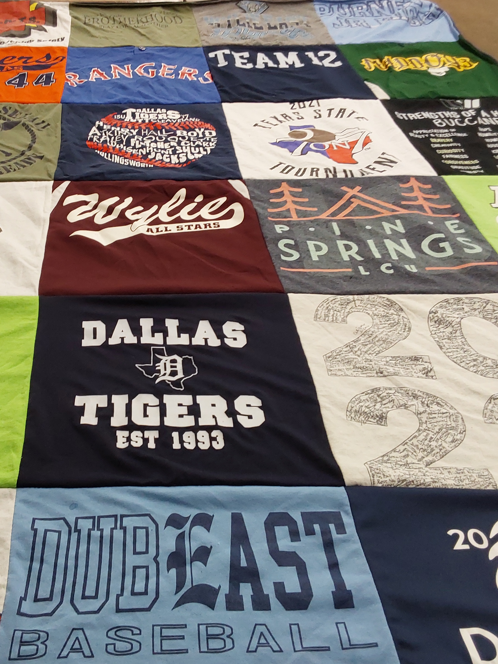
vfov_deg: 49.0
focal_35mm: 38
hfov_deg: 36.9
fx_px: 729
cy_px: 335
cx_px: 129
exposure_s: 1/60
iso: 100
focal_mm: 2.91
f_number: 1.9
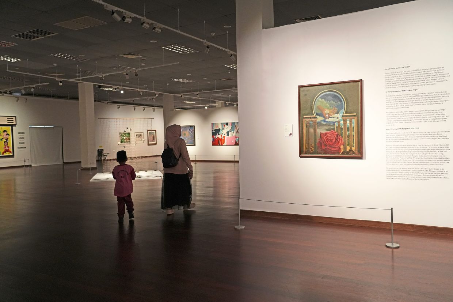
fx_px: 365
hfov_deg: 63.7
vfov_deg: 44.9
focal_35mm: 29
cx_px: 226
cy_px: 151
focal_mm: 29
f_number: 4
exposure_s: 1/160
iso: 5000
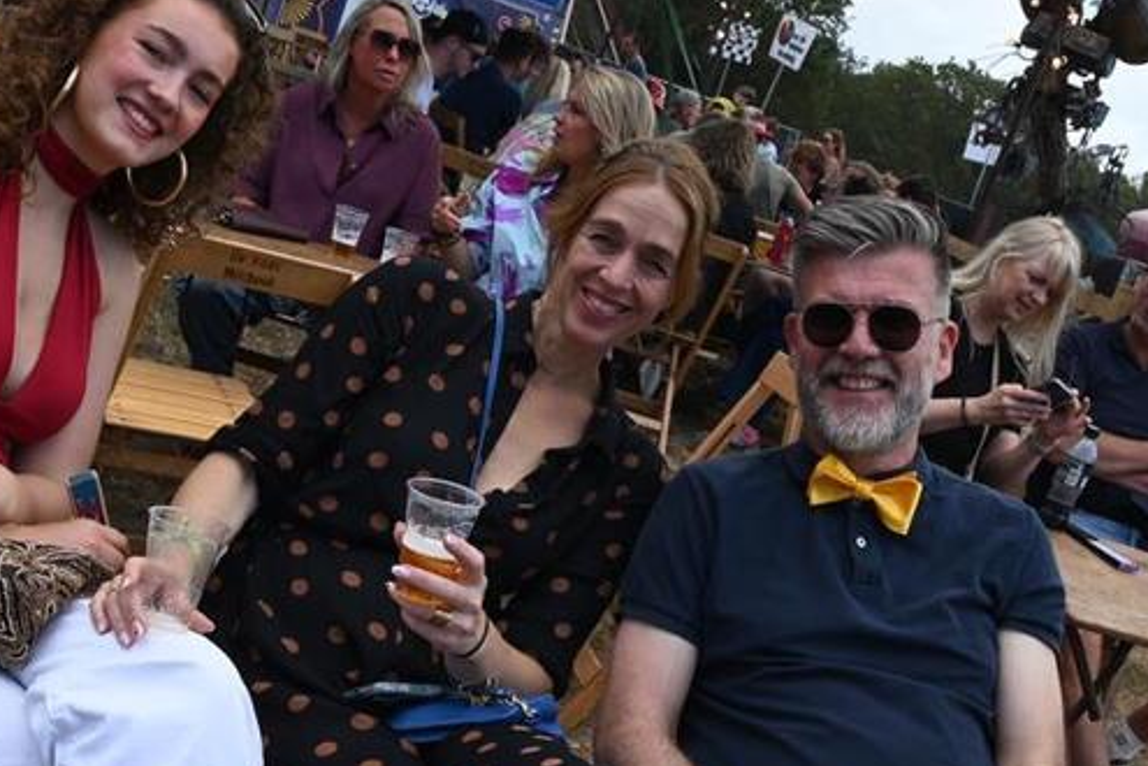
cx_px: 559
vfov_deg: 23.3
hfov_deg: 34.5
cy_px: 486
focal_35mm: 58
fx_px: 1849
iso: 500
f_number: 10
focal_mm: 29
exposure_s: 1/400
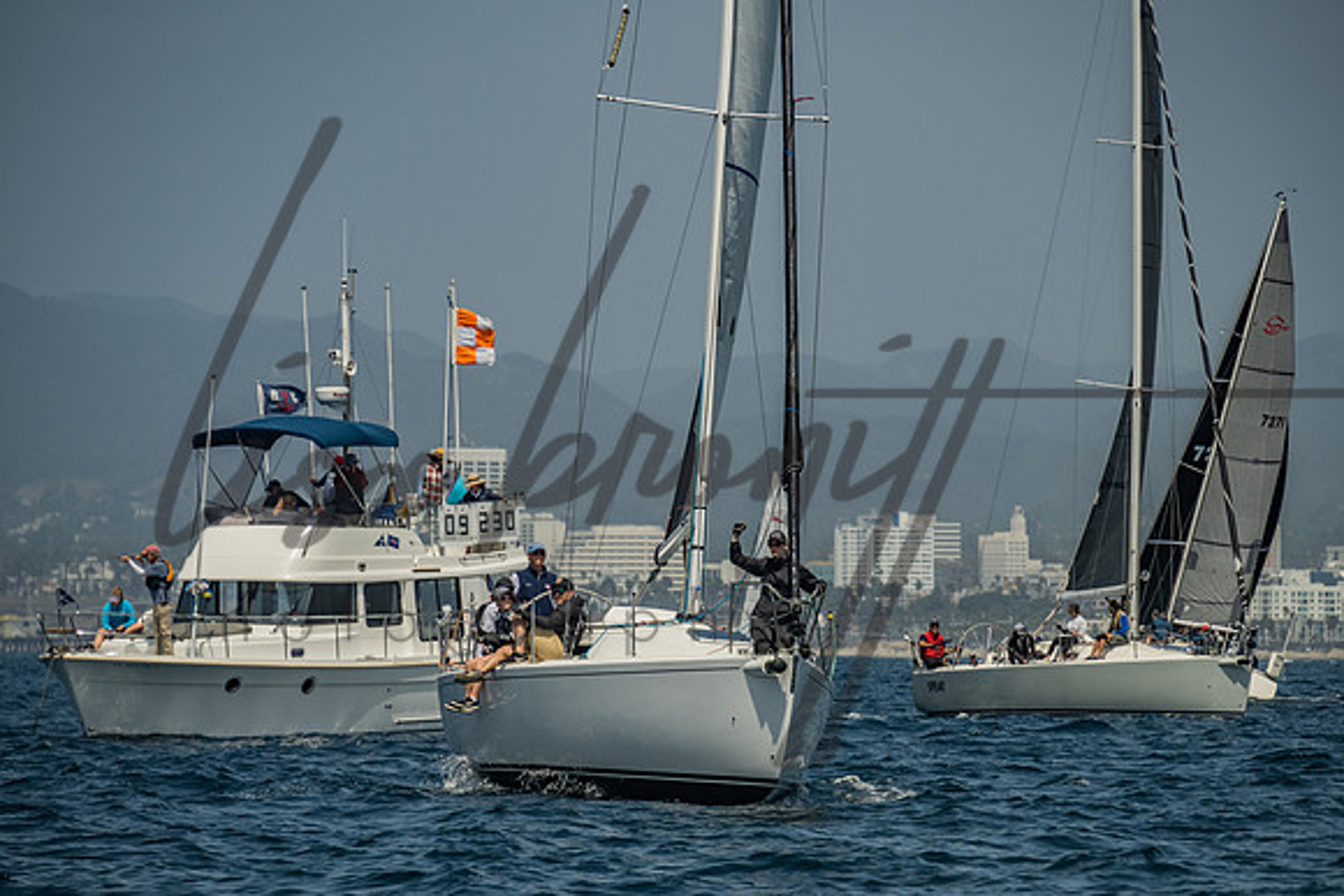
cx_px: 670
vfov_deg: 5.8
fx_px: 8879
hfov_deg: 8.7
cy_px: 519
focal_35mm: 238
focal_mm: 200
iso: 320
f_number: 6.3
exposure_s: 1/2000
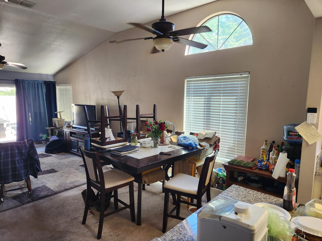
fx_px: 214
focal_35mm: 23
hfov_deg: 73.9
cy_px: 120
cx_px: 161
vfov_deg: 58.9
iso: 200
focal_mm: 5.4
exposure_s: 1/120
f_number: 1.8
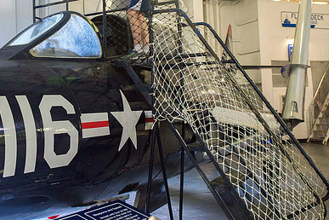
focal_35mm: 48
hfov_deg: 40.1
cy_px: 68
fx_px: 439
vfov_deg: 27.8
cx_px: 88
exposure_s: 1/125
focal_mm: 32
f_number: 5.6
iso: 2500
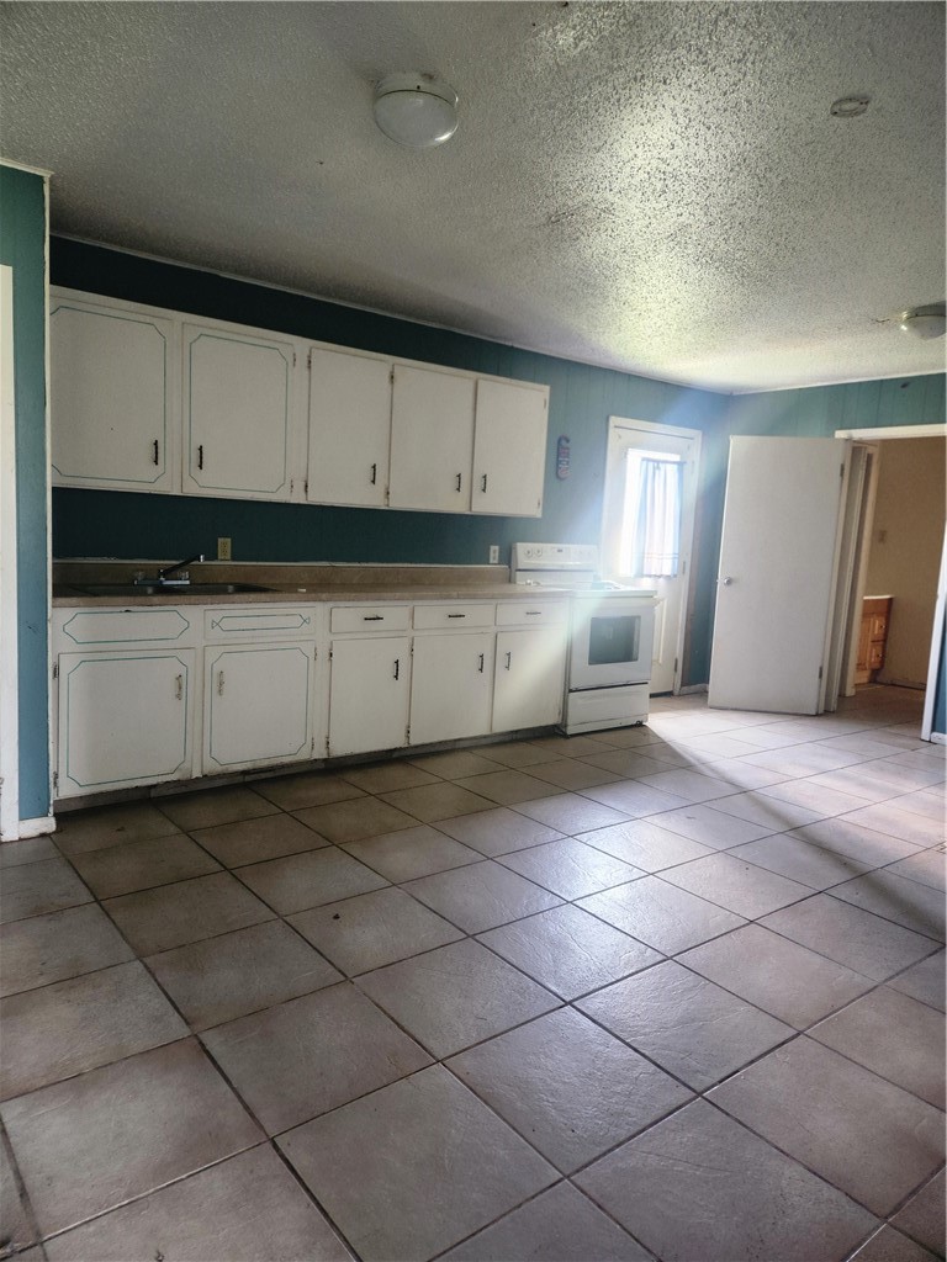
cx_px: 474
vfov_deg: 73.9
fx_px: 839
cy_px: 631
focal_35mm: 23
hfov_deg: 58.9
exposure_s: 1/30
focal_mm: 5.4
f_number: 1.8
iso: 500
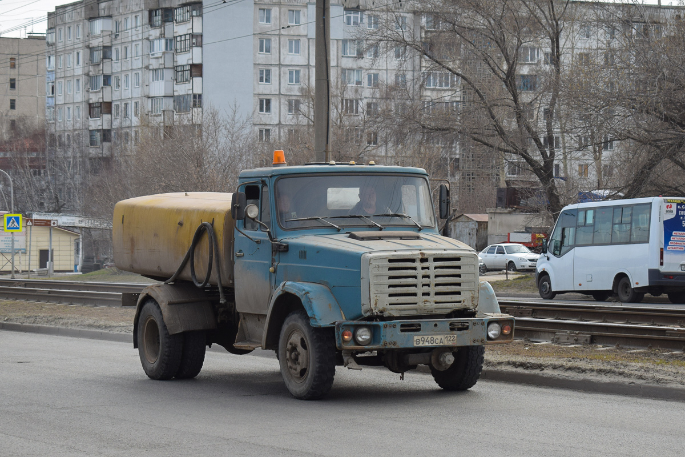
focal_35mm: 75
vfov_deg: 18.2
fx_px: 1427
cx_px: 342
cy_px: 228
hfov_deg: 27.0
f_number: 5.6
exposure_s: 1/500
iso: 200
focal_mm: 50
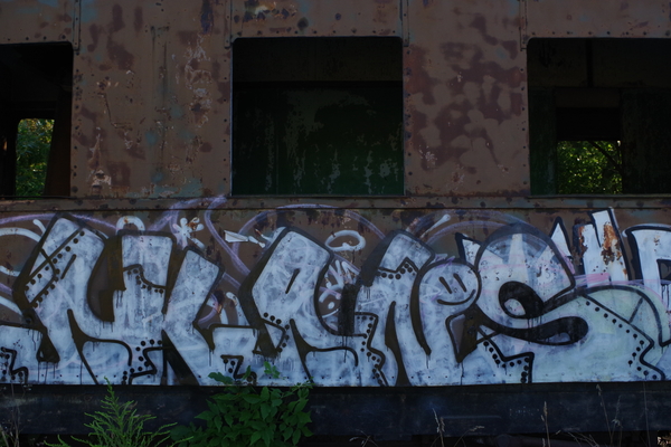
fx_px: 578
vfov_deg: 42.3
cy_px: 224
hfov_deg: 60.3
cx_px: 336
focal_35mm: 31
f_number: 8
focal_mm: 21.25
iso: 800
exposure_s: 1/320
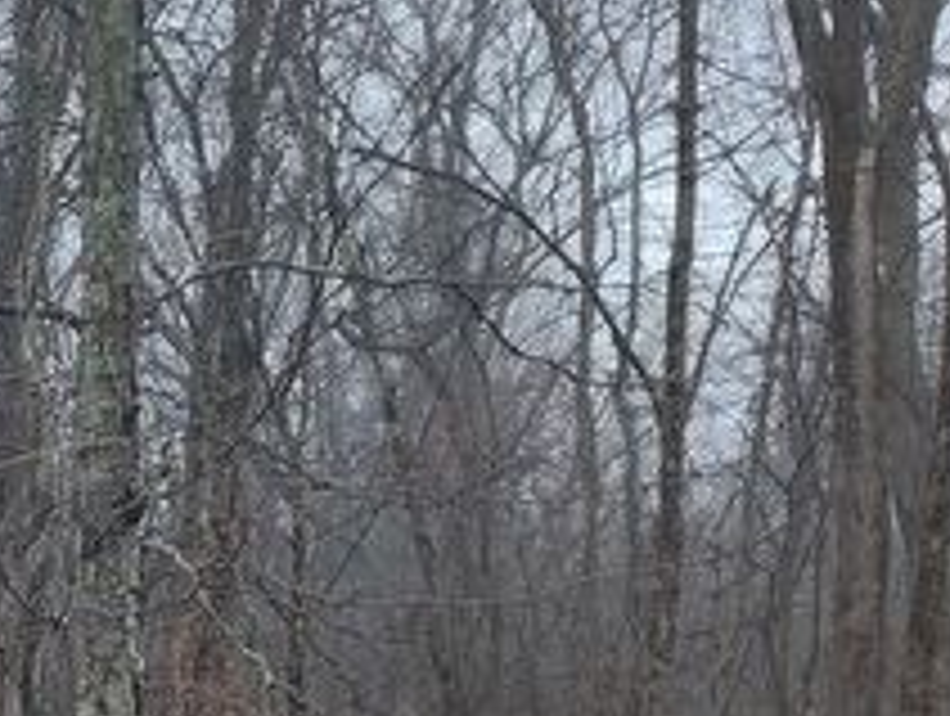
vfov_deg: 16.7
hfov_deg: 19.0
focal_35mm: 87
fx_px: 2392
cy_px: 671
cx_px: -576
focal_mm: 5.56
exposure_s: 1/120
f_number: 1.8
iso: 144
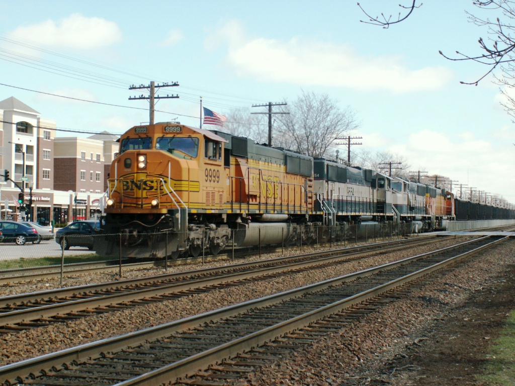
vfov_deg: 22.9
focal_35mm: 64
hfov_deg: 30.3
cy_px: 193
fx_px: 952
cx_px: 258
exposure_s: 1/200
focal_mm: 10.61
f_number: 5
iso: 64
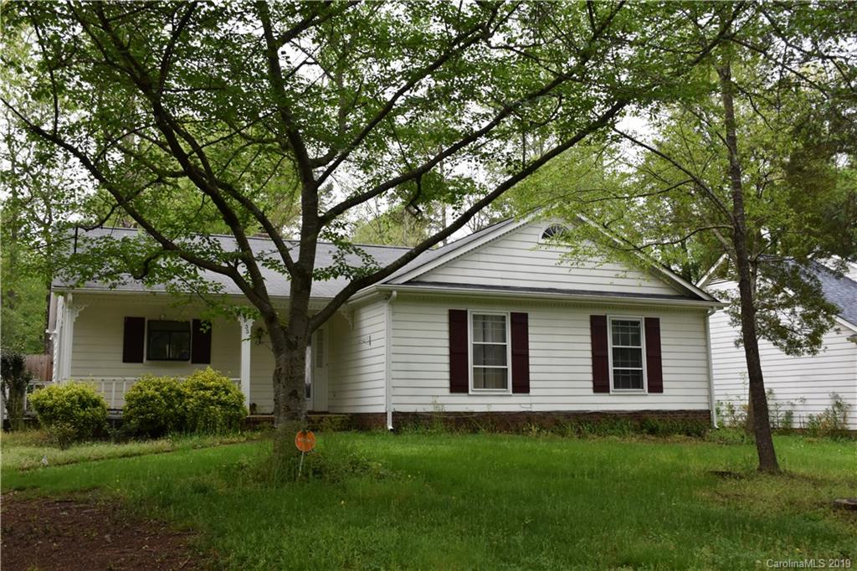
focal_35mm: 36
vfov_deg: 36.8
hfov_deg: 53.1
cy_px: 286
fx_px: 857
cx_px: 428
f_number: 8
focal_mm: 24
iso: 800
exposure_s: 1/400
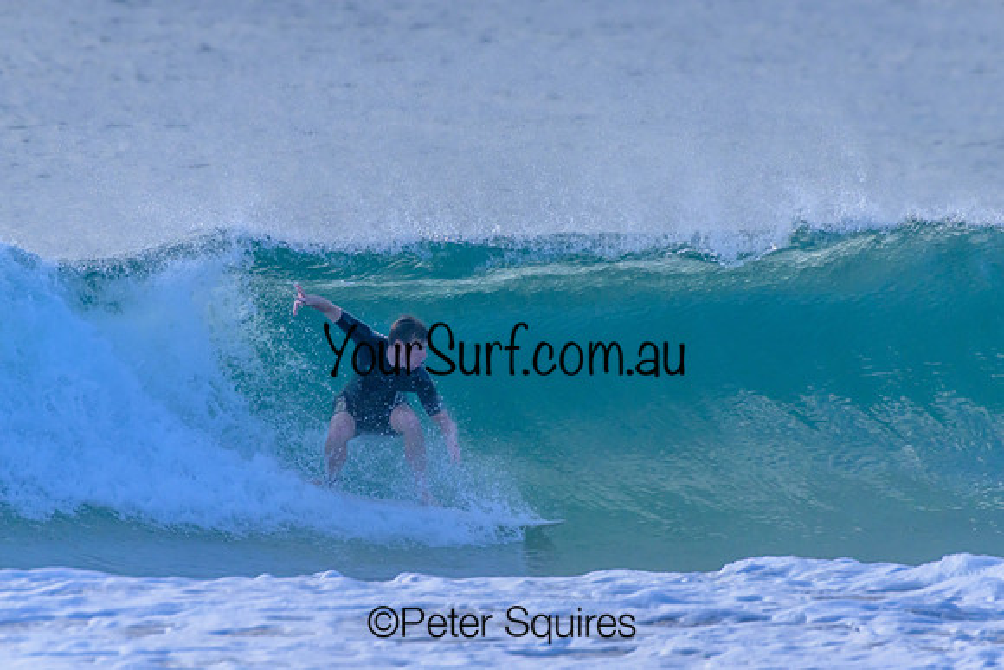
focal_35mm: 850
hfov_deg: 2.4
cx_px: 502
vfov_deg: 1.6
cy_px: 335
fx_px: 23710
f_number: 11
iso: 3200
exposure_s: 1/2000
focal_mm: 850
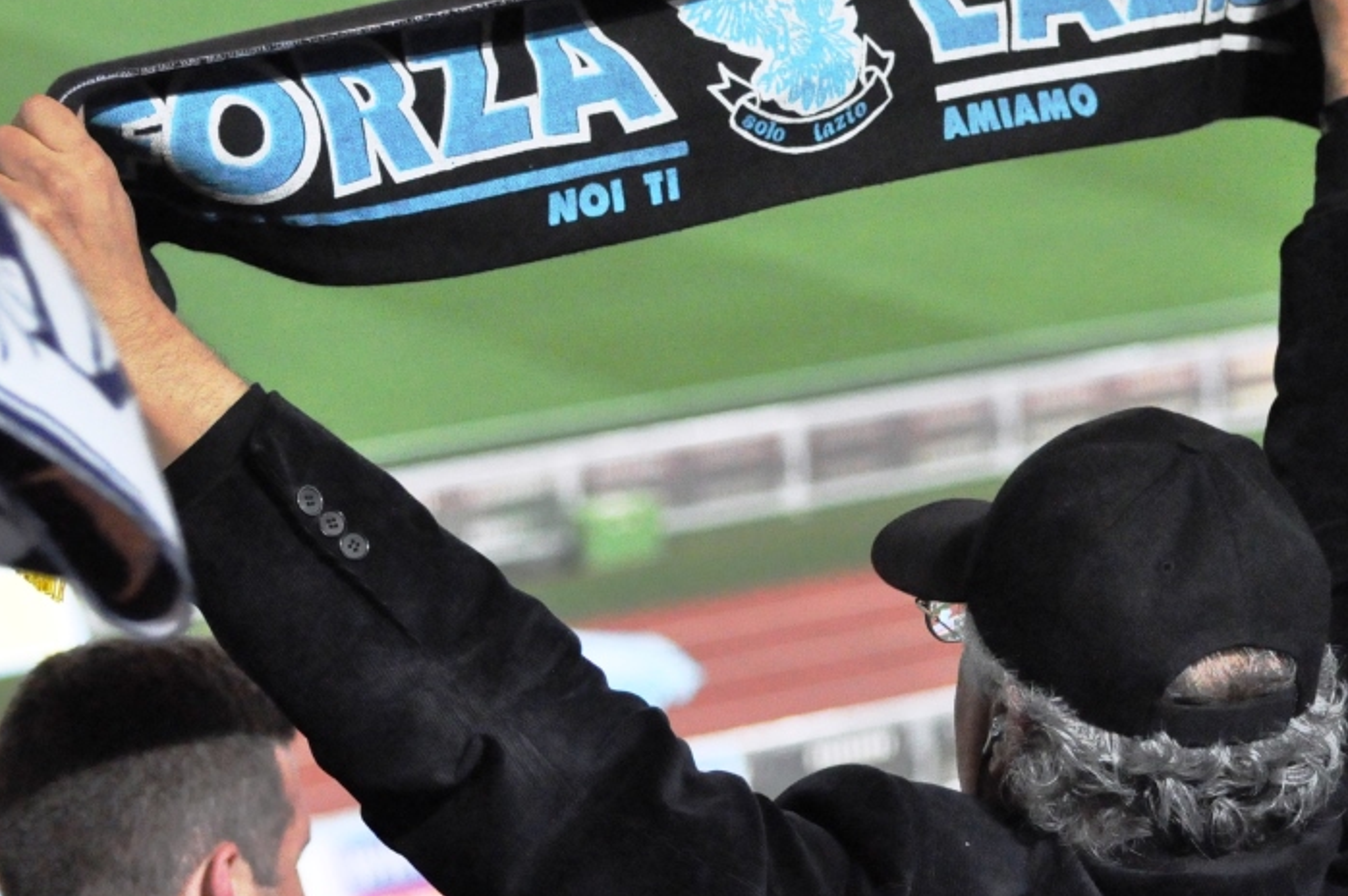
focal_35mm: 154
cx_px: 857
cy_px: 523
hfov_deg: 13.3
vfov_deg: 8.9
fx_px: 5761
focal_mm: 70
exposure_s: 1/640
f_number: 4.5
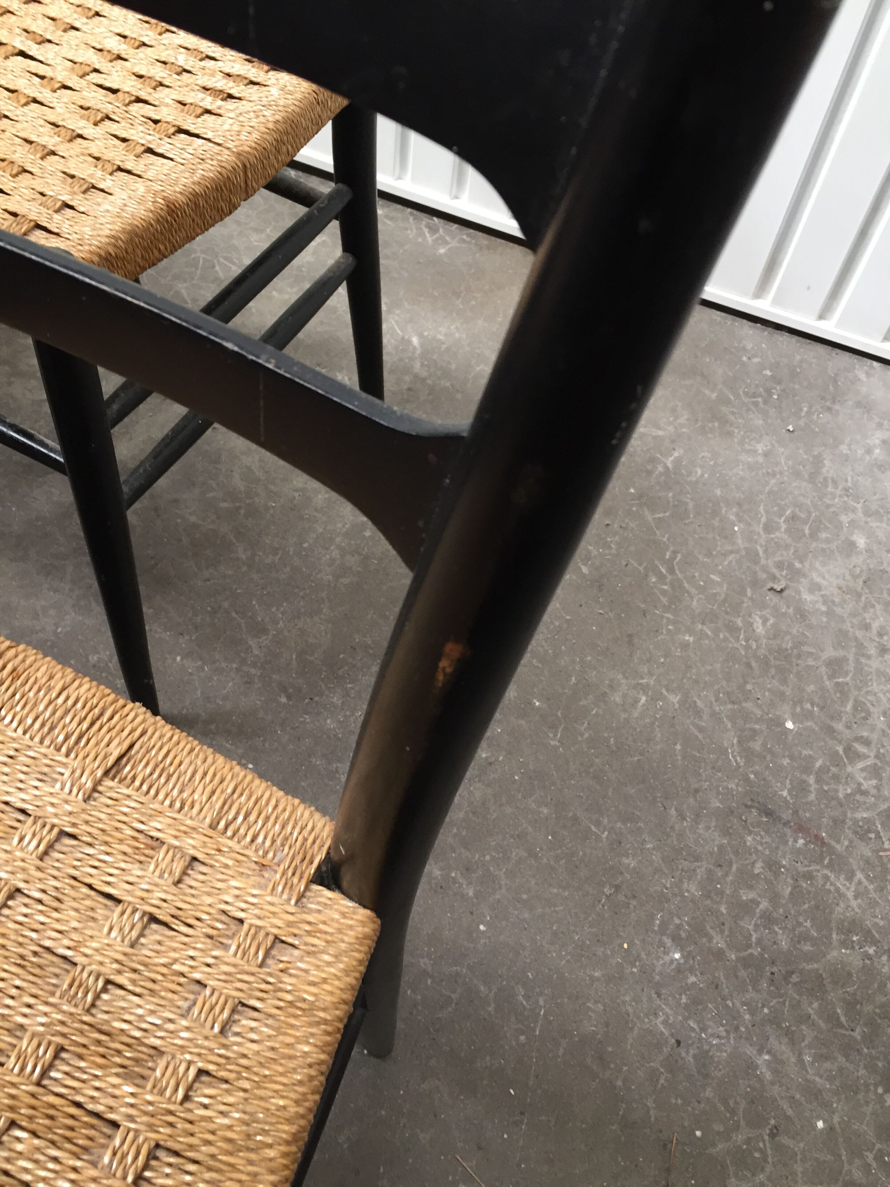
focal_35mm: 29
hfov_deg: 48.2
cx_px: 445
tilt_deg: -53.8
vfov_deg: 61.7
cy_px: 594
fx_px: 994
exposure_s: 1/33
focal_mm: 4.15
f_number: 2.2
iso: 64
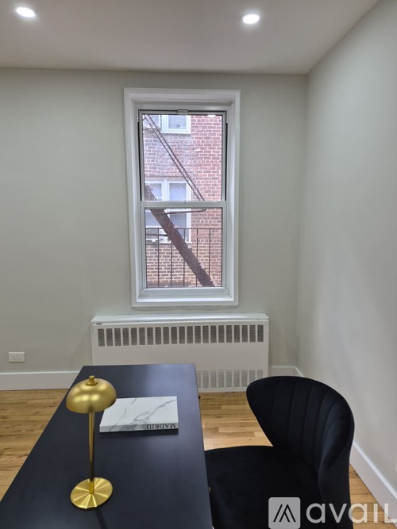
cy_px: 264
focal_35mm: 23
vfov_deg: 73.9
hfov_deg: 58.9
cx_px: 198
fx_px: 352
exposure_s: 1/120
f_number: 1.8
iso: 125
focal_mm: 5.4
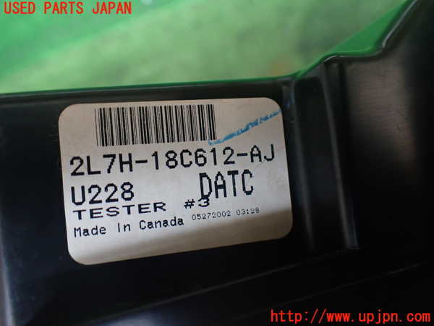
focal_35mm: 30
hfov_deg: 60.0
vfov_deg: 46.8
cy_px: 163
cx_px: 217
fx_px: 376
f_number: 2.3
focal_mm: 5.4
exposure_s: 1/125
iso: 400
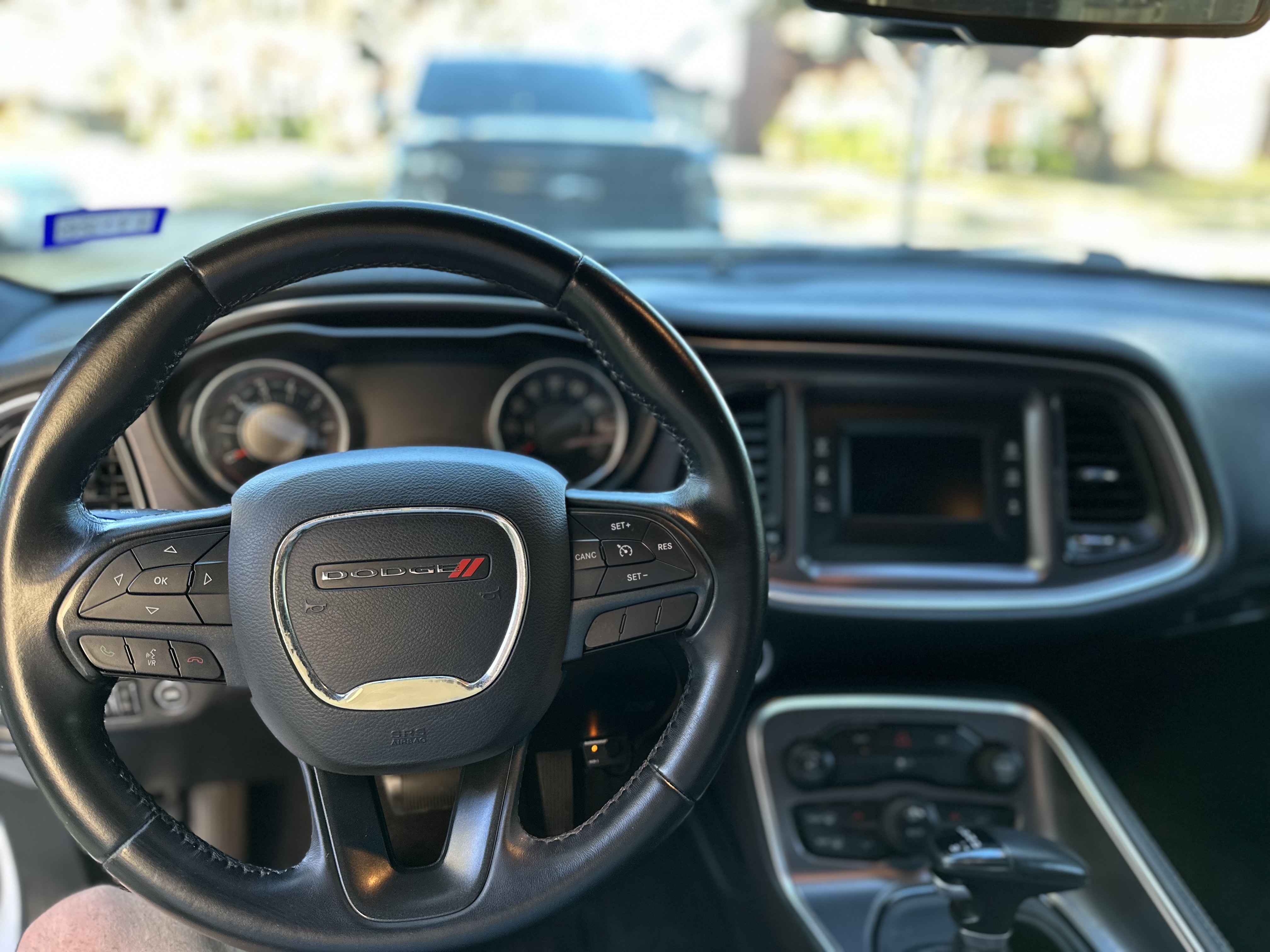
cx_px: 635
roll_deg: -2.0
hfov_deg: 71.6
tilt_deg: -20.0
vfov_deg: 56.8
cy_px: 476
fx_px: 881
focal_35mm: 24
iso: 200
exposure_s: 1/121
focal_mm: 6.86
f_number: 1.78
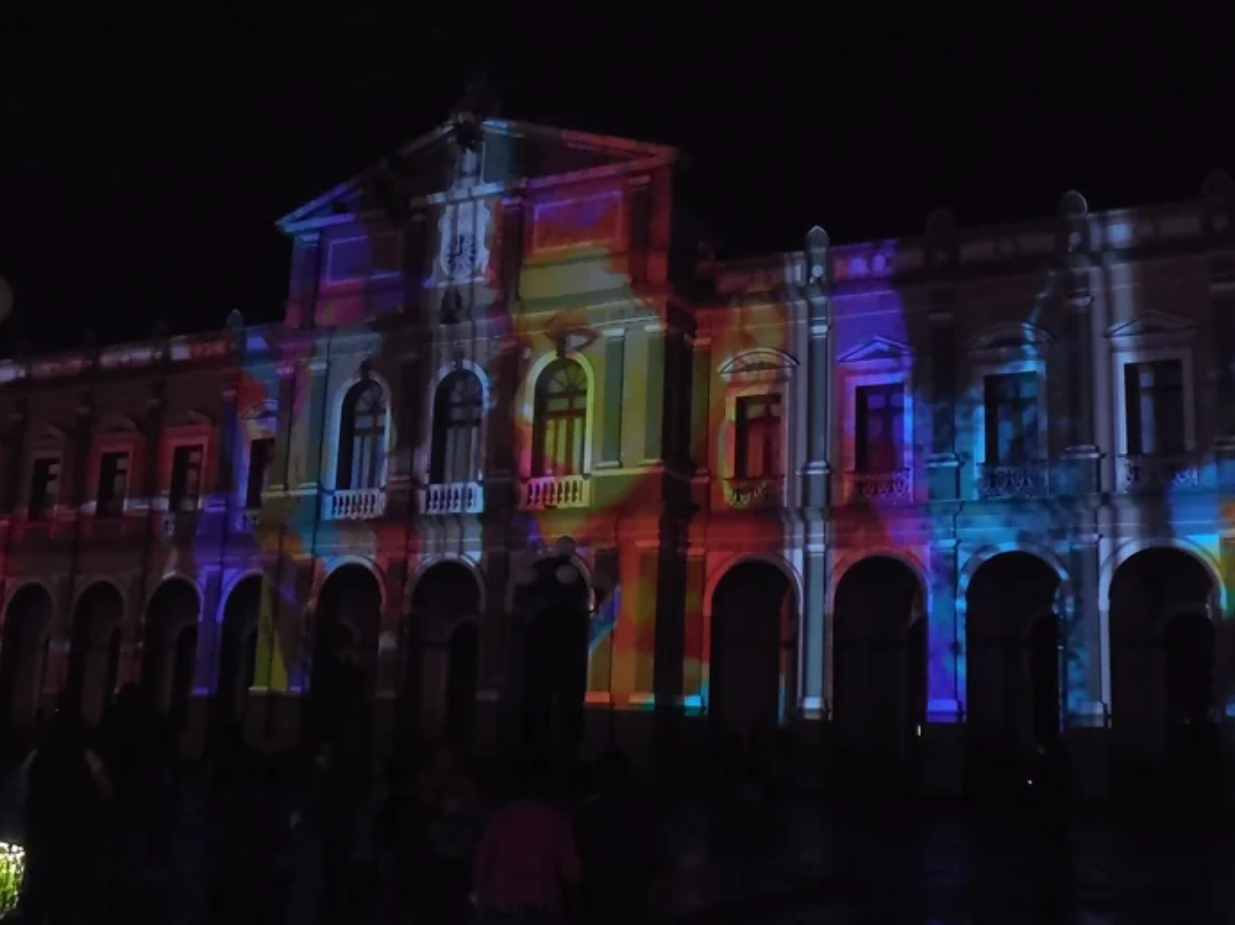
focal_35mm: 44
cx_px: 626
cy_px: 423
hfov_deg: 43.0
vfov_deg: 32.8
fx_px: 1570
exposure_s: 1/4
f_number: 4.2
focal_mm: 6.8
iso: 800
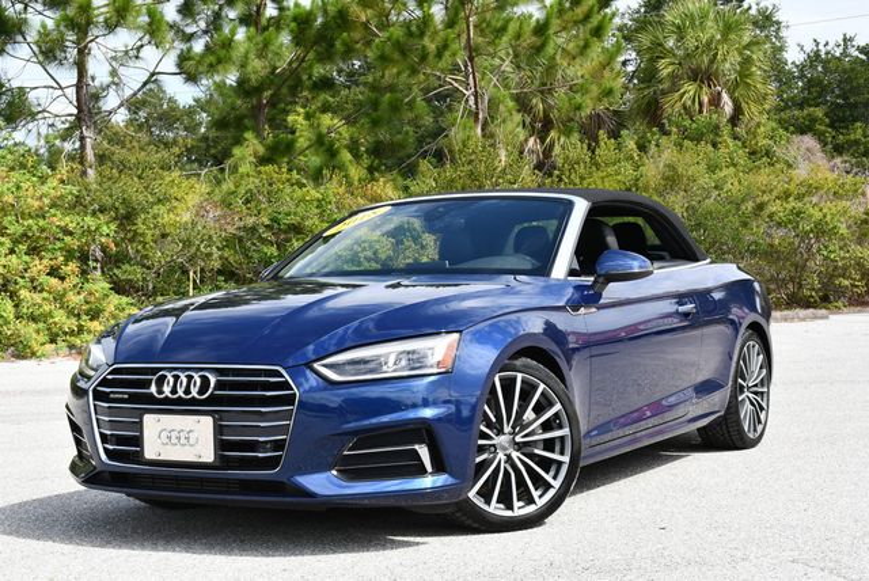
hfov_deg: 33.4
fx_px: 1450
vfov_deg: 22.7
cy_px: 290
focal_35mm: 60
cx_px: 434
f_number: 8
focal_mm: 30
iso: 200
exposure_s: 1/250
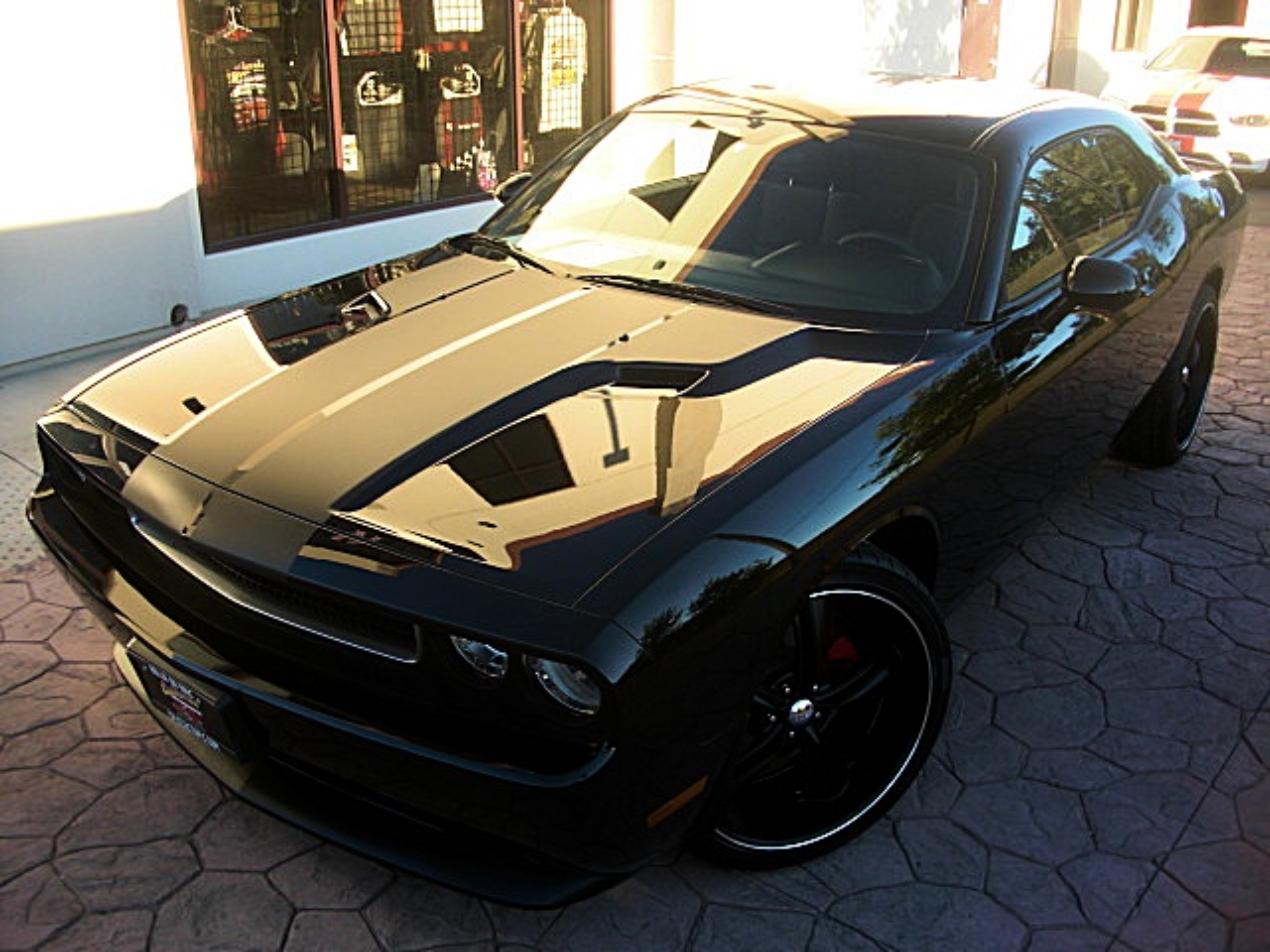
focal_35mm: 36
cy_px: 476
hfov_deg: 51.4
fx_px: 1321
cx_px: 635
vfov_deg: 39.7
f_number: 2.8
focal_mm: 6.3
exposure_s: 1/125
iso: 50
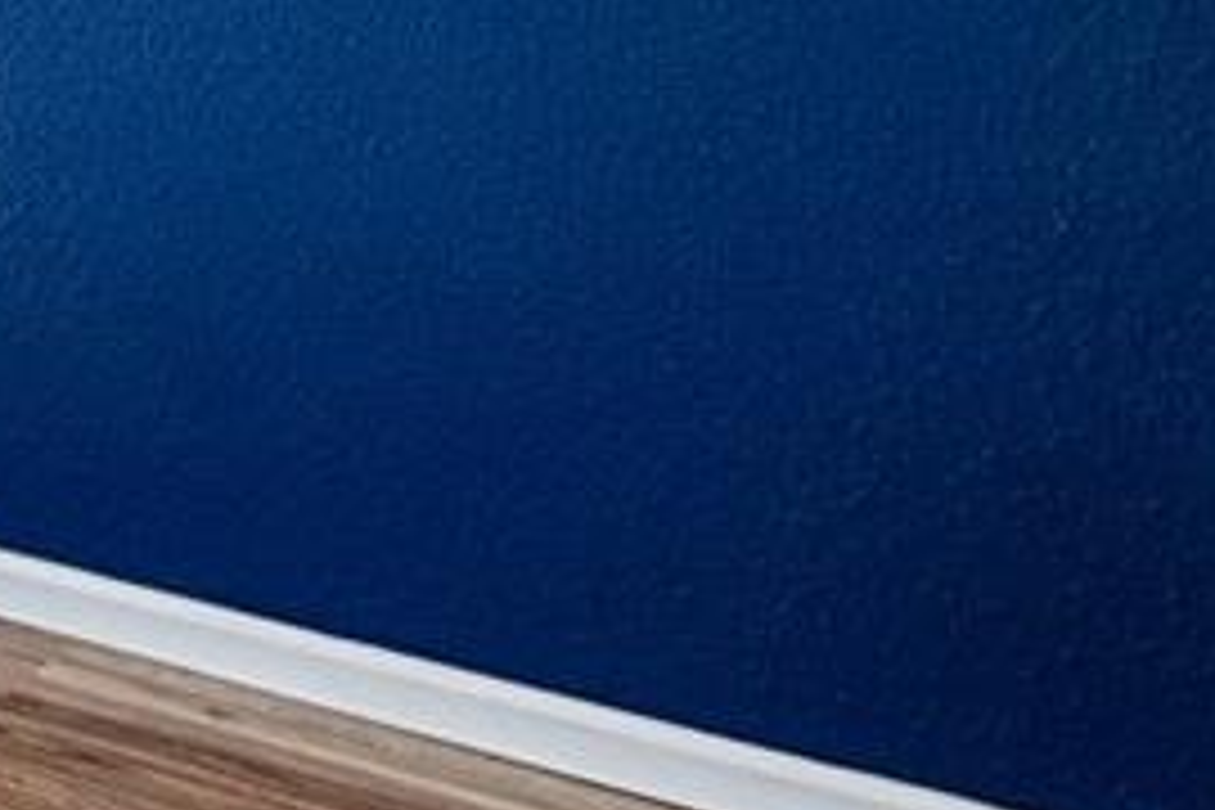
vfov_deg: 15.0
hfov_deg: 17.1
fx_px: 2801
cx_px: -1287
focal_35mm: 83
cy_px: -495
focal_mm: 14
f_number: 11
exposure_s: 1/15
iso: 280
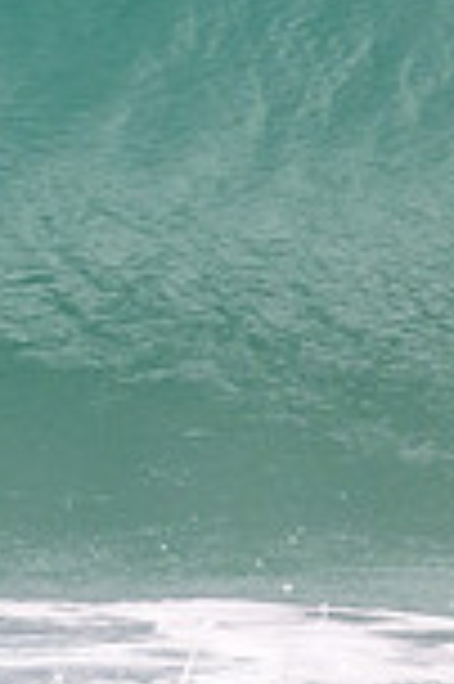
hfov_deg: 0.4
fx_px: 57804
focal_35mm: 3049
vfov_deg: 0.7
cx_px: -476
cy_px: -155
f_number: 11
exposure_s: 1/2000
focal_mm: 800
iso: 1800
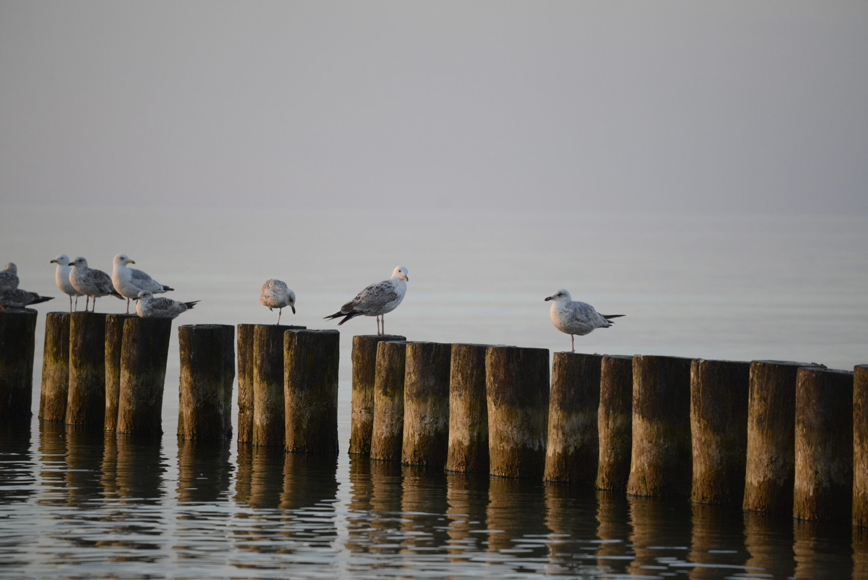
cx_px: 434
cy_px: 290
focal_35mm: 200
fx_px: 4824
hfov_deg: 10.3
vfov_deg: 6.9
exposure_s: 1/1250
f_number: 4
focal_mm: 200
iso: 1600
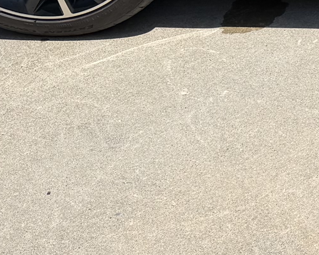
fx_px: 1256
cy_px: -126
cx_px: 624
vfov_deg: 11.2
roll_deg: -0.6
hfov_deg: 12.8
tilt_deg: -22.6
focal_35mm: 133
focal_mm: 6.76
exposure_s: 1/5319
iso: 80
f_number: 1.78
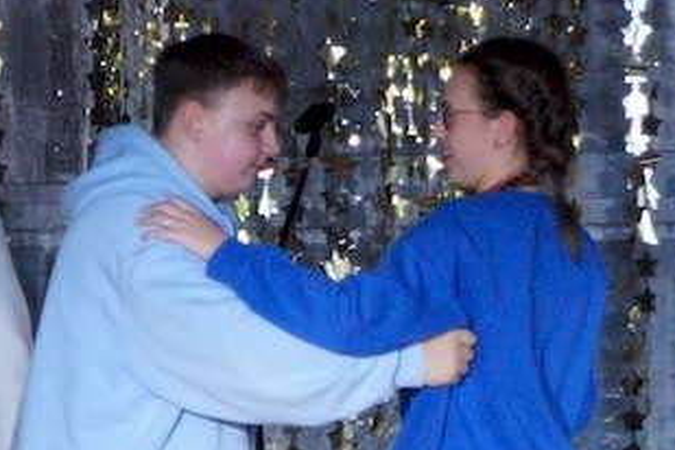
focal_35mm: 373
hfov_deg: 5.5
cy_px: 518
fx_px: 6987
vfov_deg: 3.7
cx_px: 256
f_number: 5.6
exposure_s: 1/200
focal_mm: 75
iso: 3200
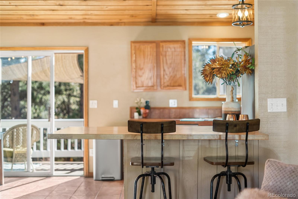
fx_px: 414
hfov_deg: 39.6
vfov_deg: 27.0
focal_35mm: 50
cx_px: 149
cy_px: 100
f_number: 1.8
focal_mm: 50
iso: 400
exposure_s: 1/200
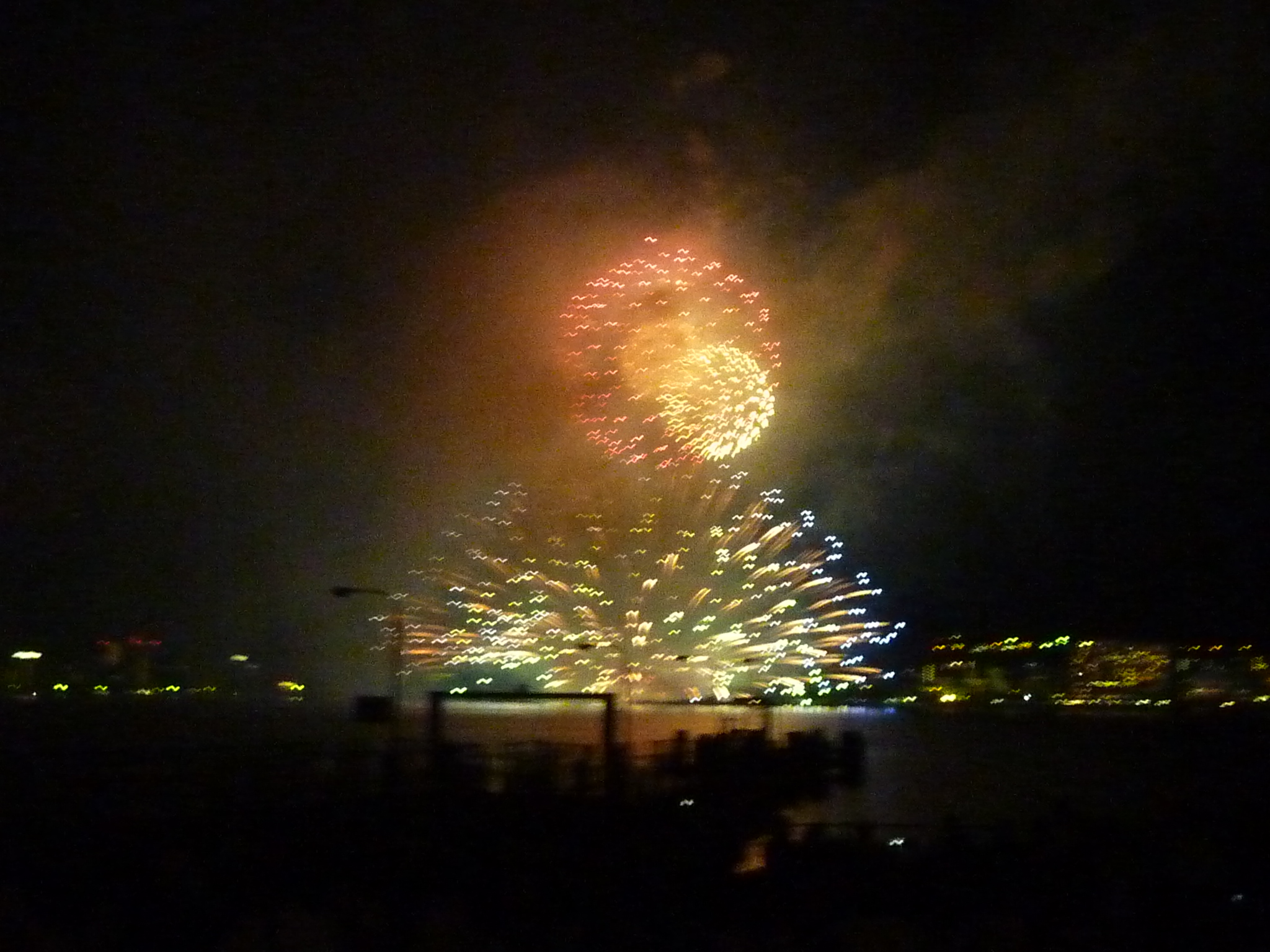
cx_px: 635
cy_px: 476
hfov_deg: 33.2
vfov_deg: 25.2
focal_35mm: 58
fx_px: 2128
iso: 800
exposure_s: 1/10
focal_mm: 5.3
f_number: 3.5
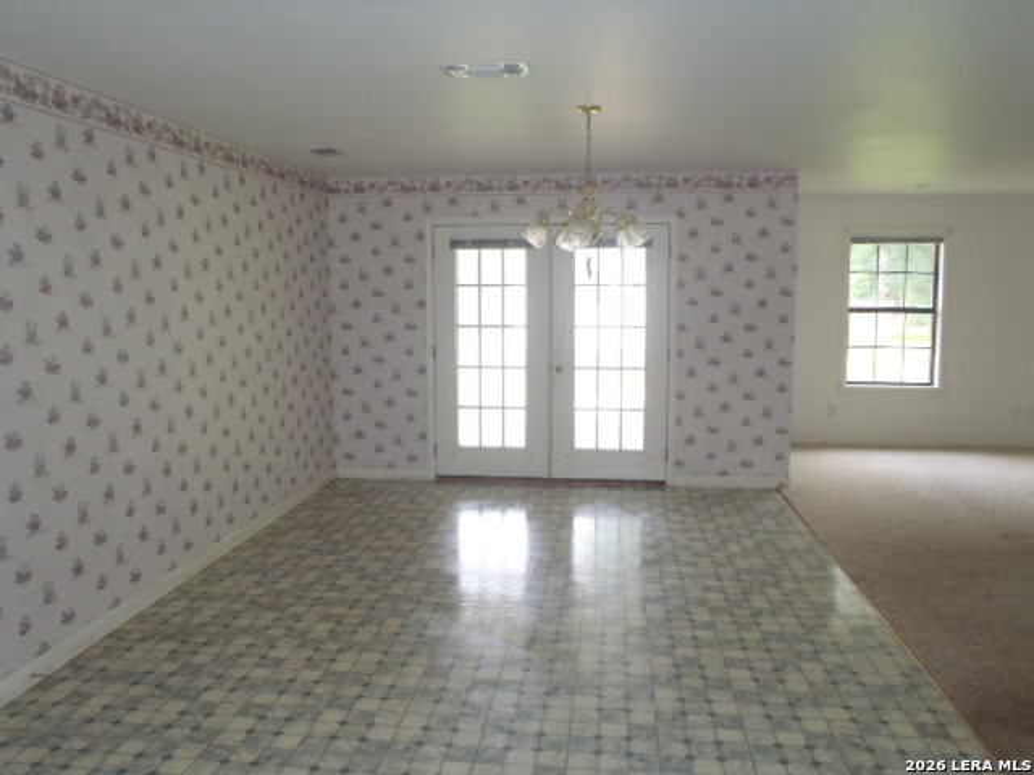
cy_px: 388
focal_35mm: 28
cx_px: 517
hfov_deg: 63.4
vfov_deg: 49.7
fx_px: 836
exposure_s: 1/50
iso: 250
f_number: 3.9
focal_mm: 5
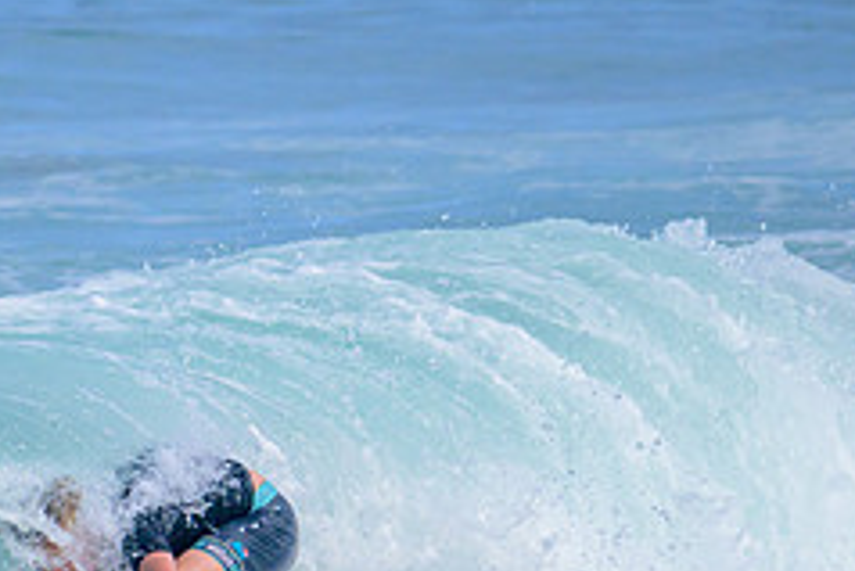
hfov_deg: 1.5
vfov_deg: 1.0
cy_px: 369
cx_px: 126
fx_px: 32247
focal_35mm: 1357
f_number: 11
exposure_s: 1/2000
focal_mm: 410
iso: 500
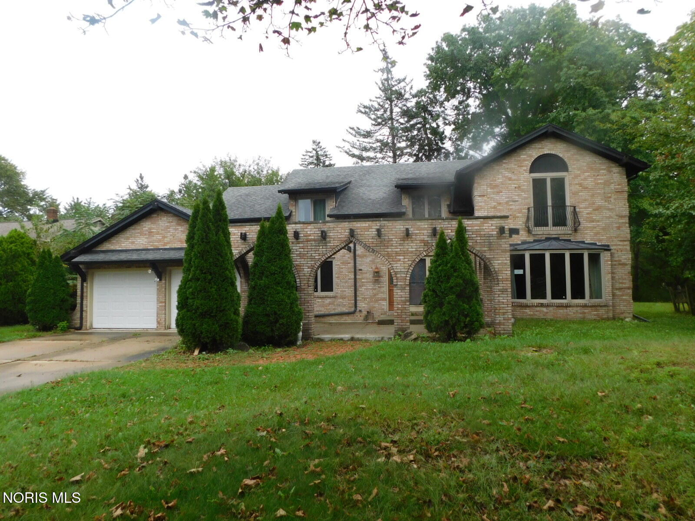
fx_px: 462
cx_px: 348
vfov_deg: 58.9
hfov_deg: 73.9
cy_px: 260
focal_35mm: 23
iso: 125
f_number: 3
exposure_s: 1/400
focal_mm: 4
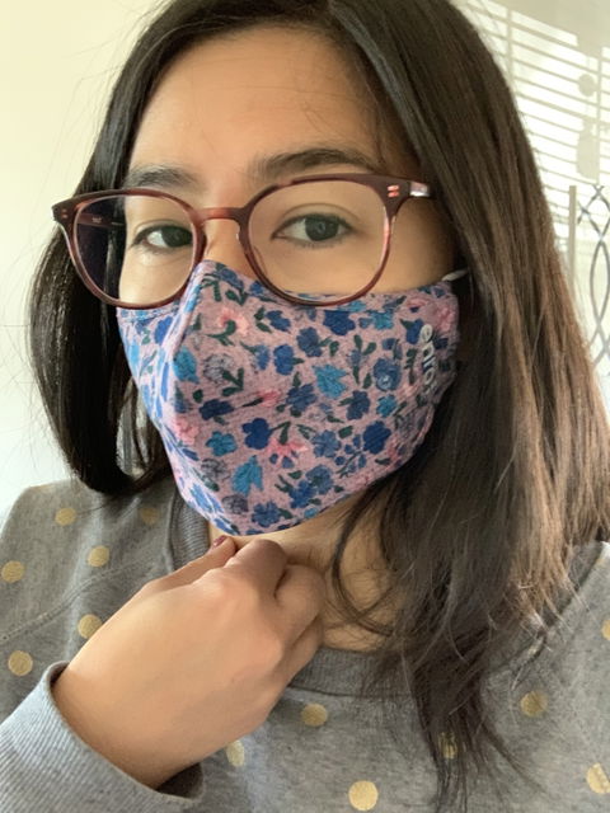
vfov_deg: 56.8
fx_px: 752
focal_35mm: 32
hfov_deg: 44.2
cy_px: 406
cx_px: 305
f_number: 2.2
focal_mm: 2.87
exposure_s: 1/30
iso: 500
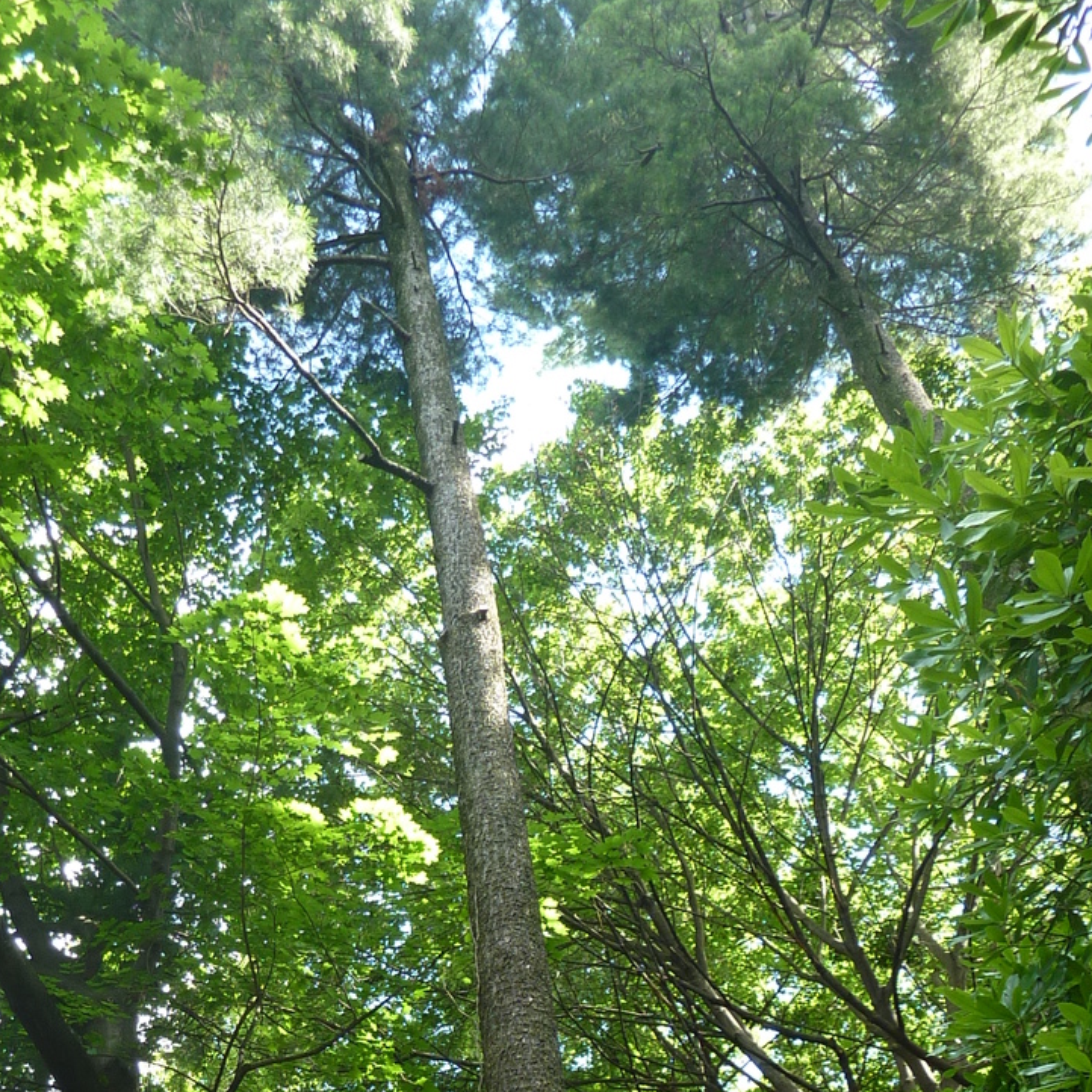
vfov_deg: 31.9
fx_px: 1749
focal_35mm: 49
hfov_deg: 34.2
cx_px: 322
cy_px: 1106
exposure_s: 1/50
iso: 80
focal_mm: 4.1
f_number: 3.3
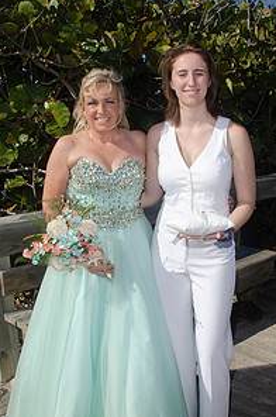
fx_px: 474
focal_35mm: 41
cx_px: 163
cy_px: 235
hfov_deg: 32.4
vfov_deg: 47.4
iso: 100
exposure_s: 1/250
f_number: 10
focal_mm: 18
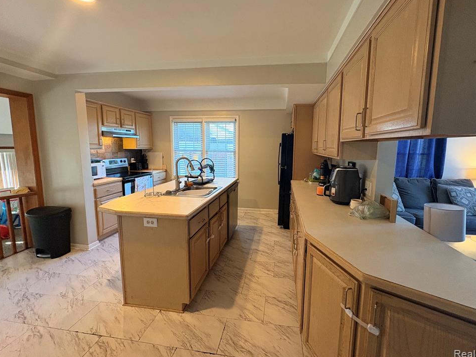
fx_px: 206
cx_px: 249
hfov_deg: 98.1
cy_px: 171
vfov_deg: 81.7
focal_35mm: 15
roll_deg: -0.3
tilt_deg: -7.1
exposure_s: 1/60
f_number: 2.2
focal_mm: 2.22
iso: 250
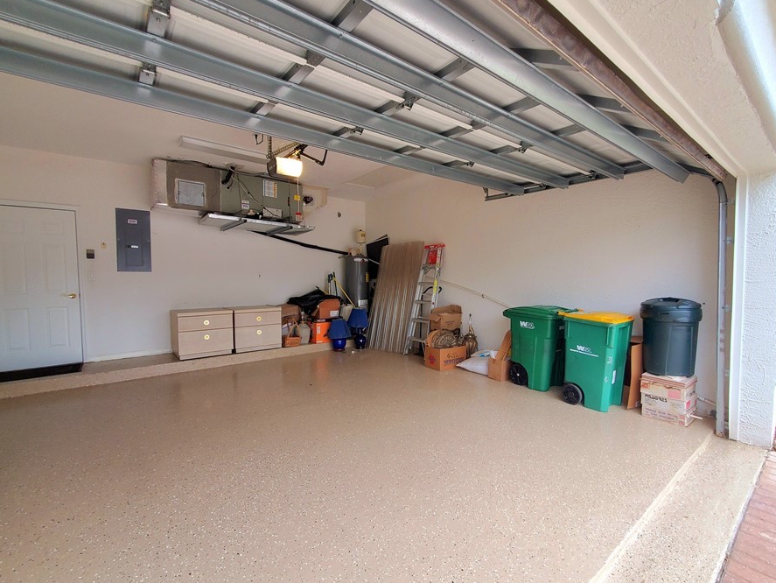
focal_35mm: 15
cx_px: 418
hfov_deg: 98.0
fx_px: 336
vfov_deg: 81.8
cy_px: 288
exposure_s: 1/60.2
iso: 100
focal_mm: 1.8
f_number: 2.2
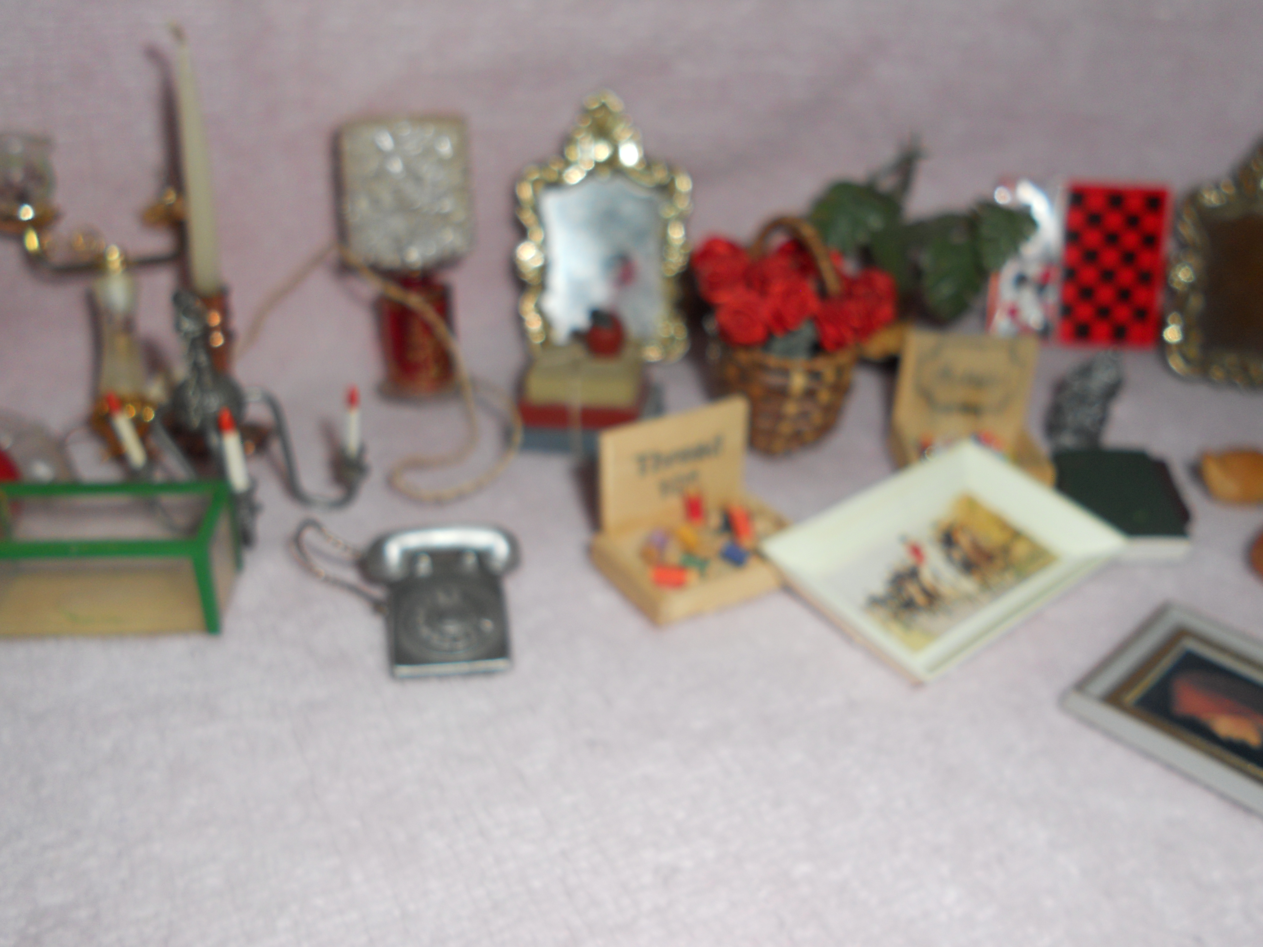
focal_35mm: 32
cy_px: 474
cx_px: 632
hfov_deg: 56.8
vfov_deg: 44.2
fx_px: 1168
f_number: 8.8
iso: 80
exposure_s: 1/25
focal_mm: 5.8
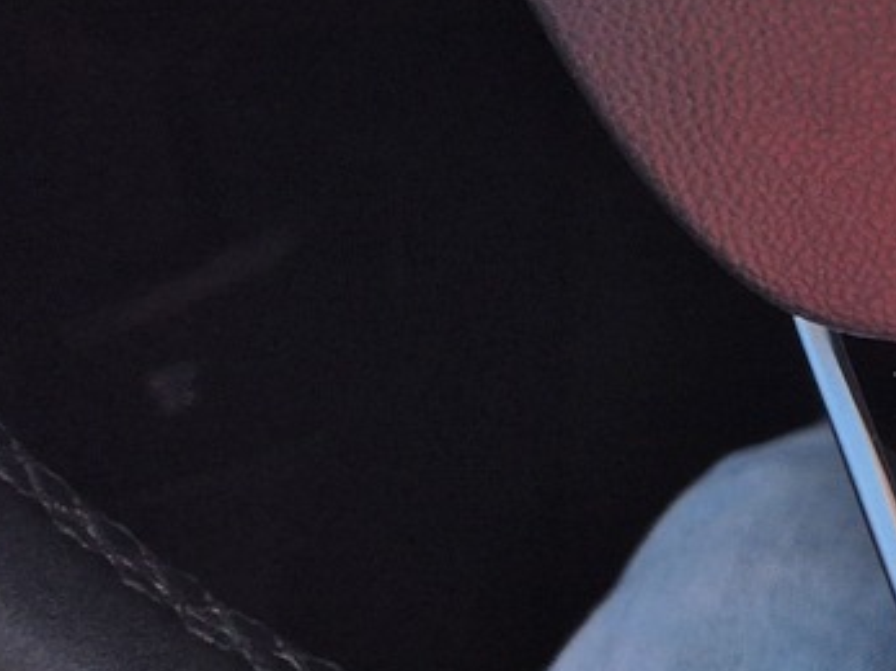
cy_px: -650
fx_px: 2743
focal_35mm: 106
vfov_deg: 12.4
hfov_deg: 14.9
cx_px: 1823
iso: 25
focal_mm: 5.4
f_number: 1.8
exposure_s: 1/528
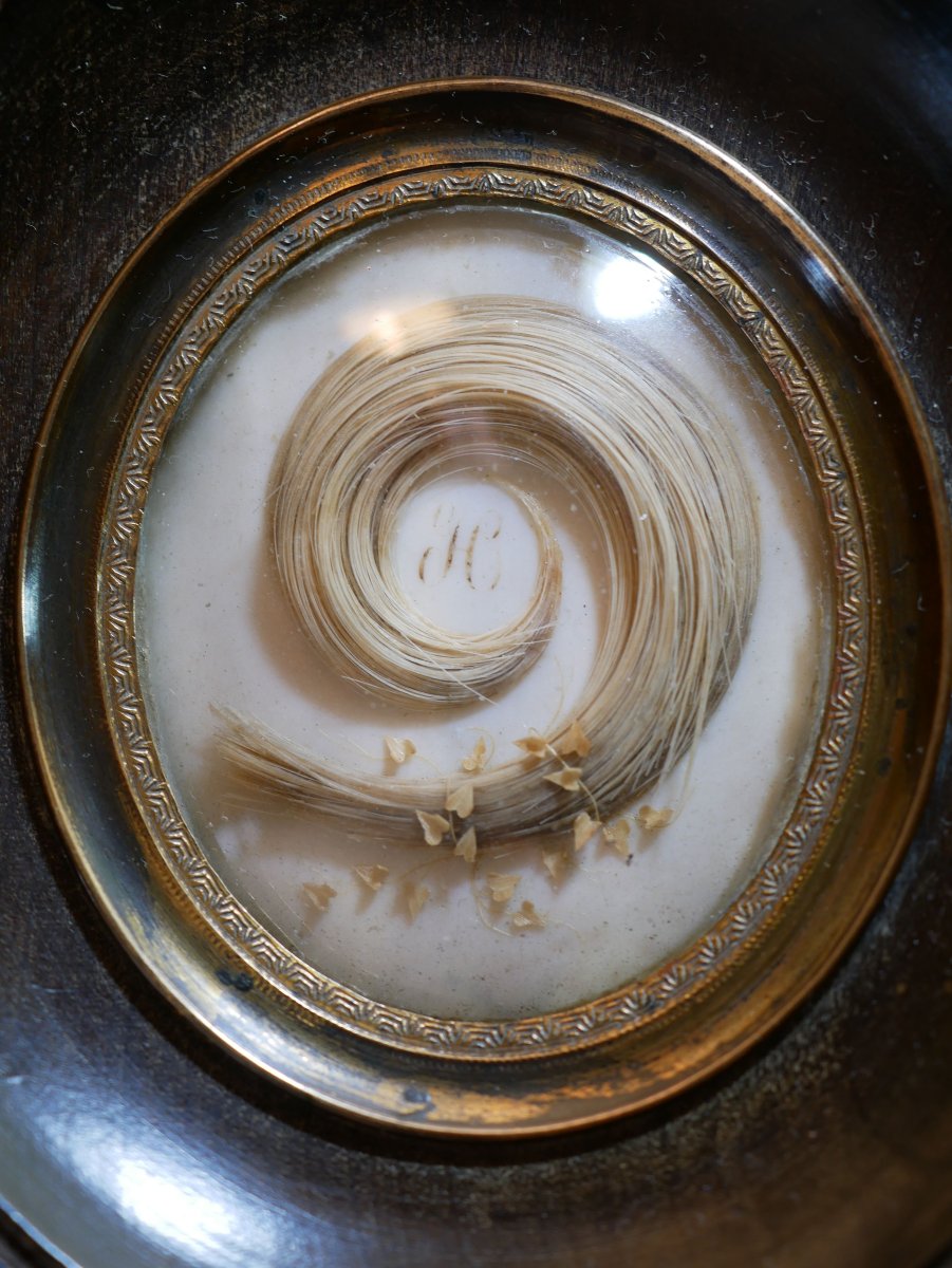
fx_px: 2199
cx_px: 476
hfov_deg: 24.4
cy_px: 634
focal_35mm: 60
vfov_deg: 32.2
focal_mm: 30
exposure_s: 1/60
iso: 250
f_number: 3.5
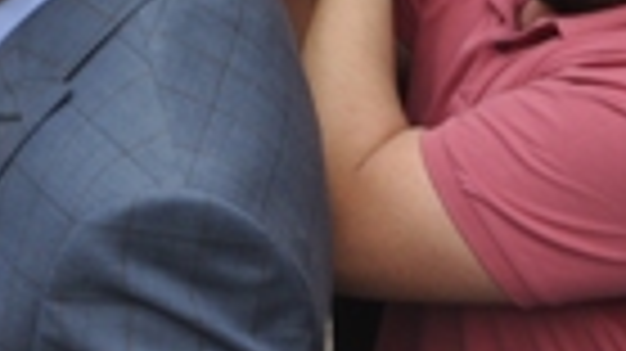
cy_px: -353
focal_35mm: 180
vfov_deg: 6.5
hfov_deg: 11.5
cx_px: -279
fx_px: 2993
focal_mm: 25
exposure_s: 1/200
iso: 200
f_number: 7.1
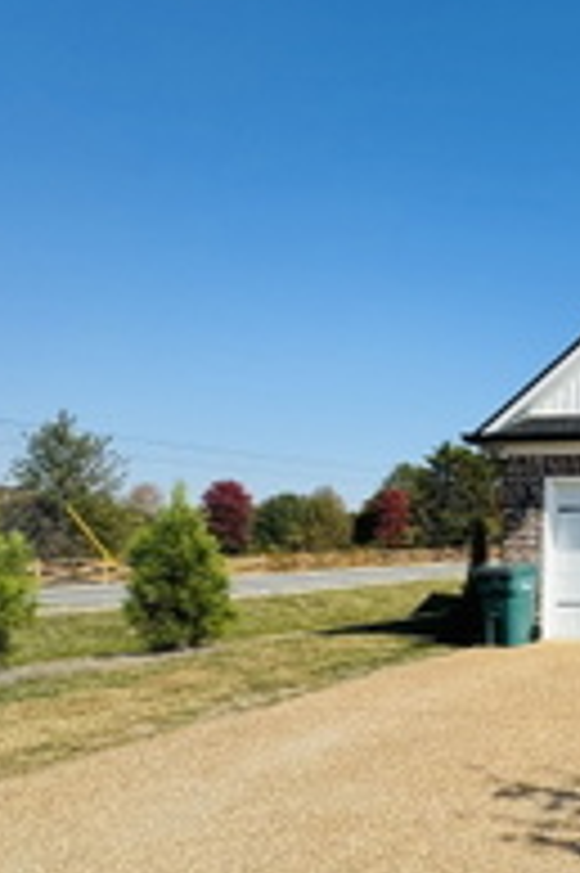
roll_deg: -0.1
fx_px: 726
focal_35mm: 30
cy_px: 504
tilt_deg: +4.2
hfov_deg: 30.7
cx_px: 805
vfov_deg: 61.7
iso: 50
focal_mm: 2.22
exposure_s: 1/2146
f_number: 2.2
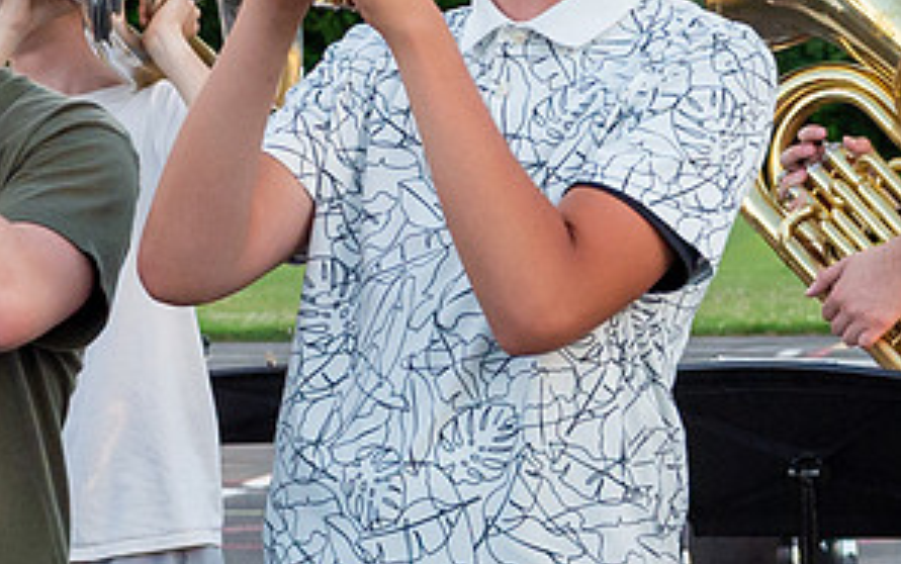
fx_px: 7764
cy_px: -123
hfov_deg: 6.6
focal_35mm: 316
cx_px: 552
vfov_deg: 4.2
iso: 1250
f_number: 9
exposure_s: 1/500
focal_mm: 70
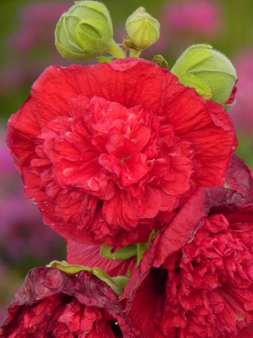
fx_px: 4146
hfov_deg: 3.5
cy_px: 169
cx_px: 126
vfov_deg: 4.7
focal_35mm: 425
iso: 160
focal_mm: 75.7
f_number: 5.6
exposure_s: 1/80
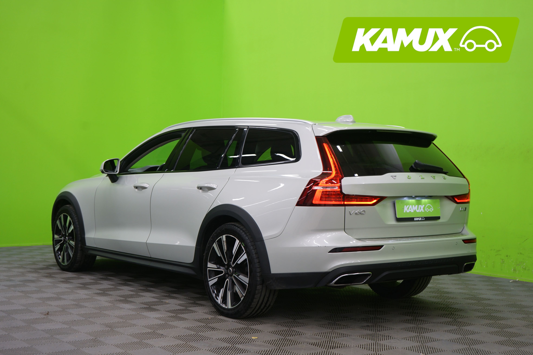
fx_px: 725
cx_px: 266
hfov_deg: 40.3
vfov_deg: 27.5
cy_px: 178
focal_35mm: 49
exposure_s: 1/8
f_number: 5
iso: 400
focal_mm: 49
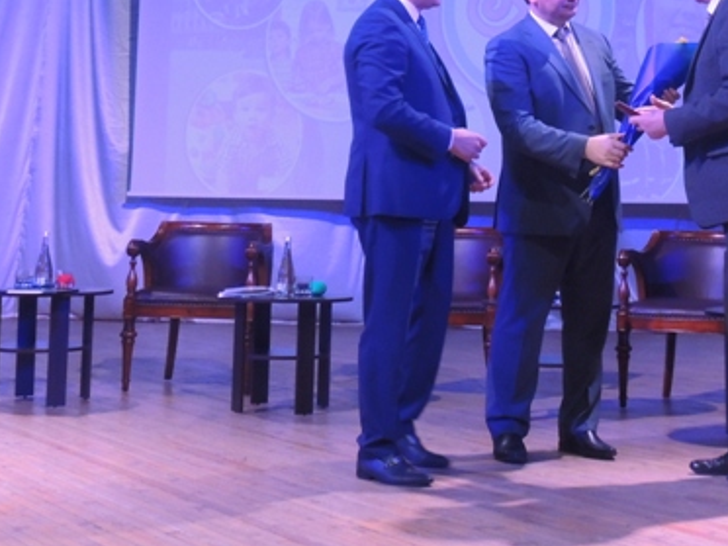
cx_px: 523
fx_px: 1493
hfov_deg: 27.1
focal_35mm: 71
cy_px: 35
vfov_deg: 20.2
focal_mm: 5.8
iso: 400
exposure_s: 1/30
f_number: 3.2
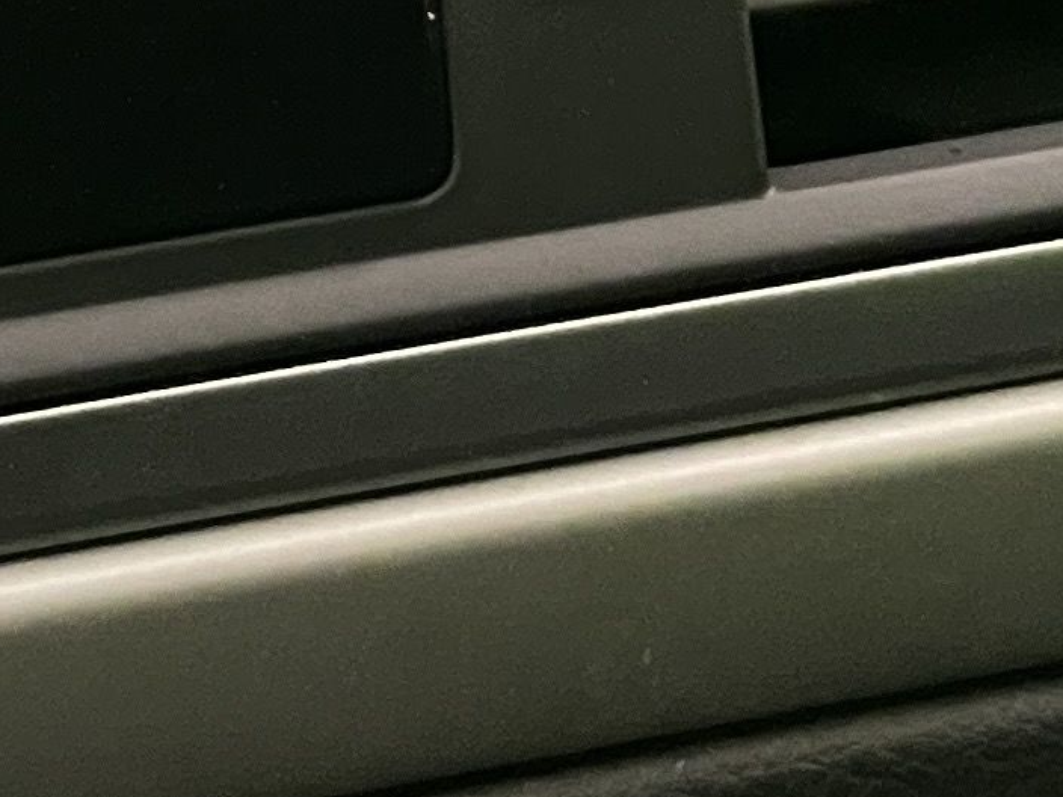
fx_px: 9151
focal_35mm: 298
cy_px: -1221
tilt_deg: -14.3
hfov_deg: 6.6
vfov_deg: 4.8
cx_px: 0
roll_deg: -0.5
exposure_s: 1/50
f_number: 2
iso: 400
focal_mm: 6
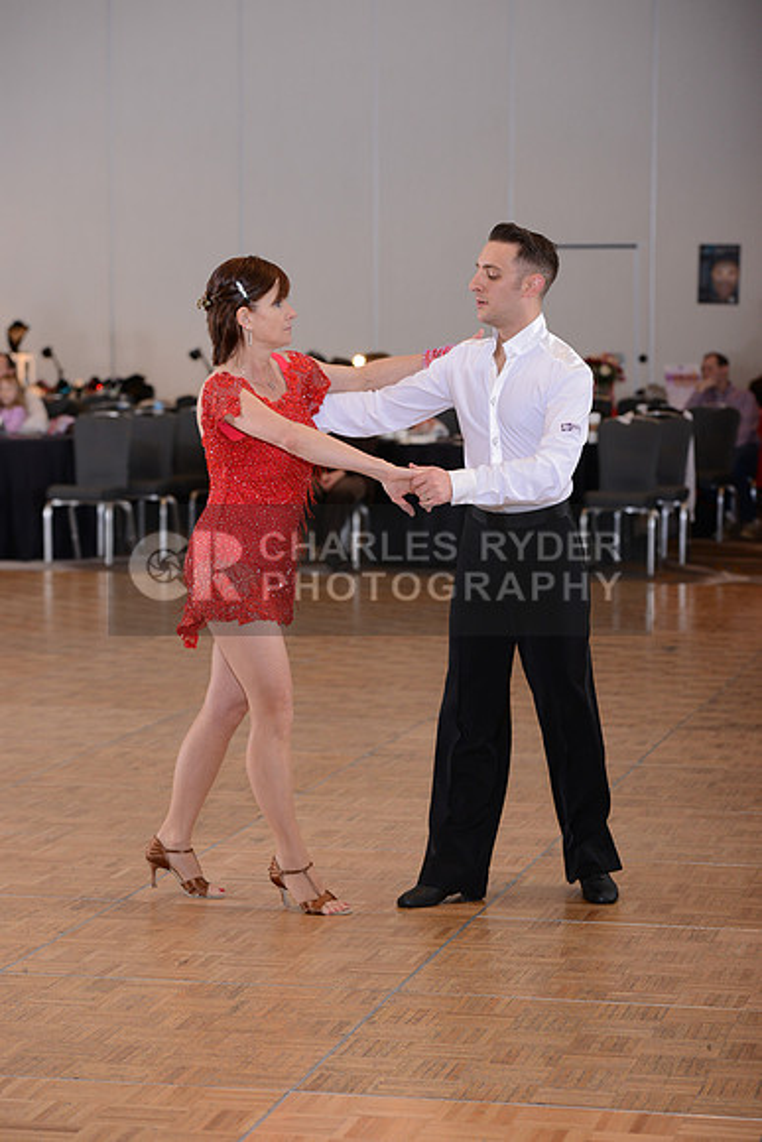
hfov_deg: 13.4
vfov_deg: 20.0
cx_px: 381
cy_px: 571
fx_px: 3236
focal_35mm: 102
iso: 1000
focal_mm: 102
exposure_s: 1/250
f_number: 5
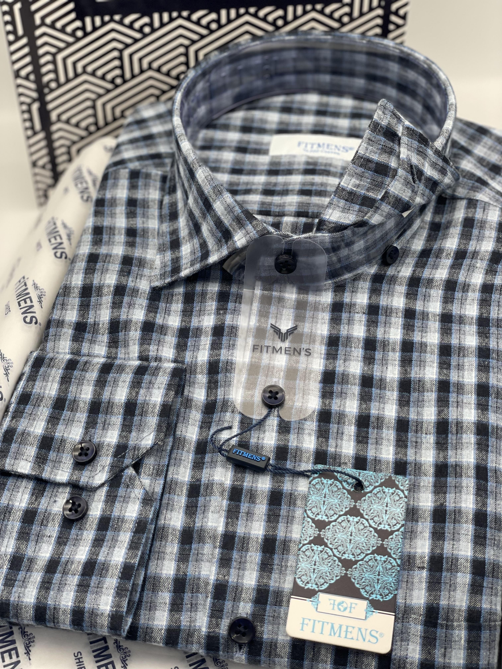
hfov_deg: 28.0
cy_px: 334
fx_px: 1005
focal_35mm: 52
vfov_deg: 36.8
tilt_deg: -43.5
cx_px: 251
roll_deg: +0.8
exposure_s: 1/100
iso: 40
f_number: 2
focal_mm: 6
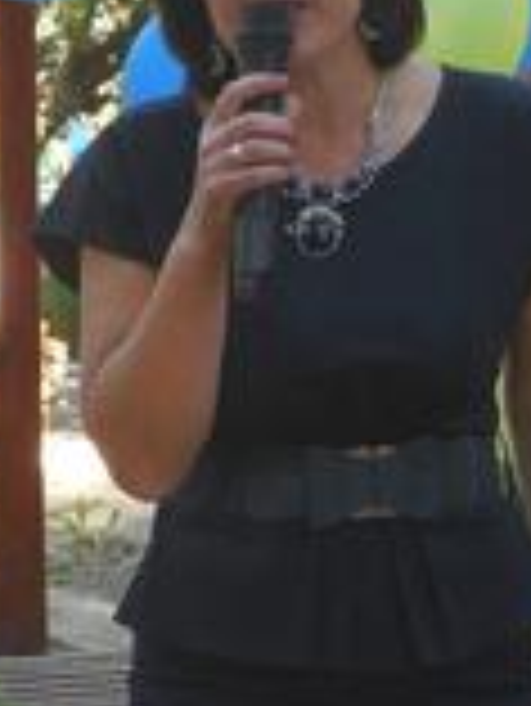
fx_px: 6332
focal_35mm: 310
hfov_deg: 4.8
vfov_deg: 6.4
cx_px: -68
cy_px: 351
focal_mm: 14.5
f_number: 4.6
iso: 125
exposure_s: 1/100
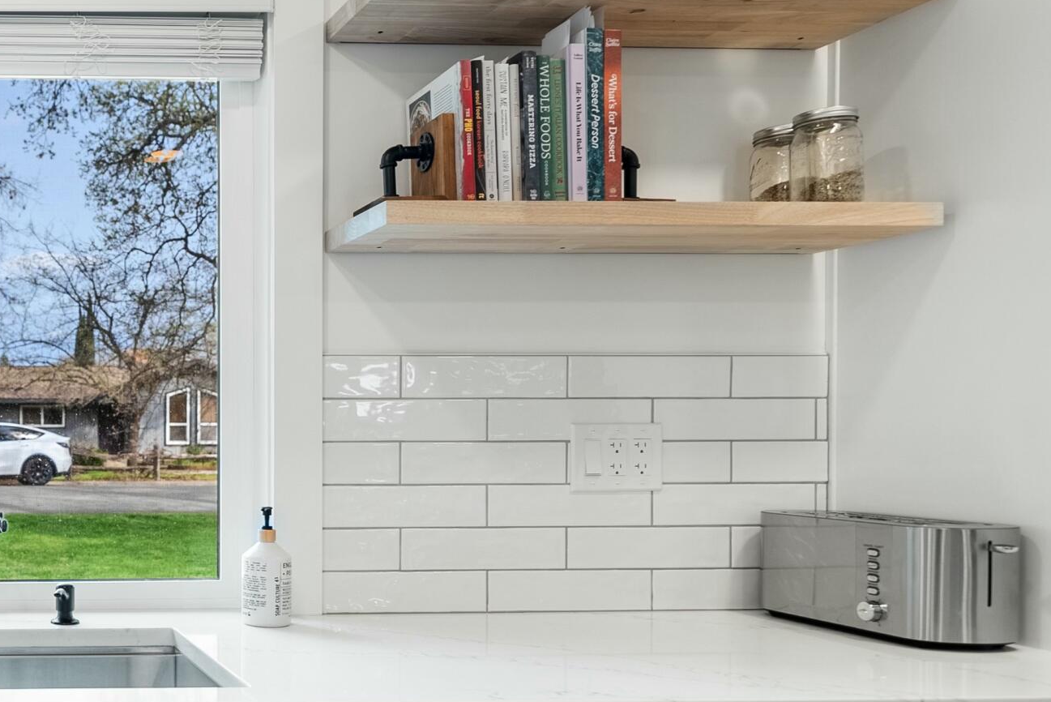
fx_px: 1081
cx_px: -50
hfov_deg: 42.9
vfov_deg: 35.8
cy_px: 443
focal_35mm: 37
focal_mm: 16
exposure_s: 1/15
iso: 125
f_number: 2.8
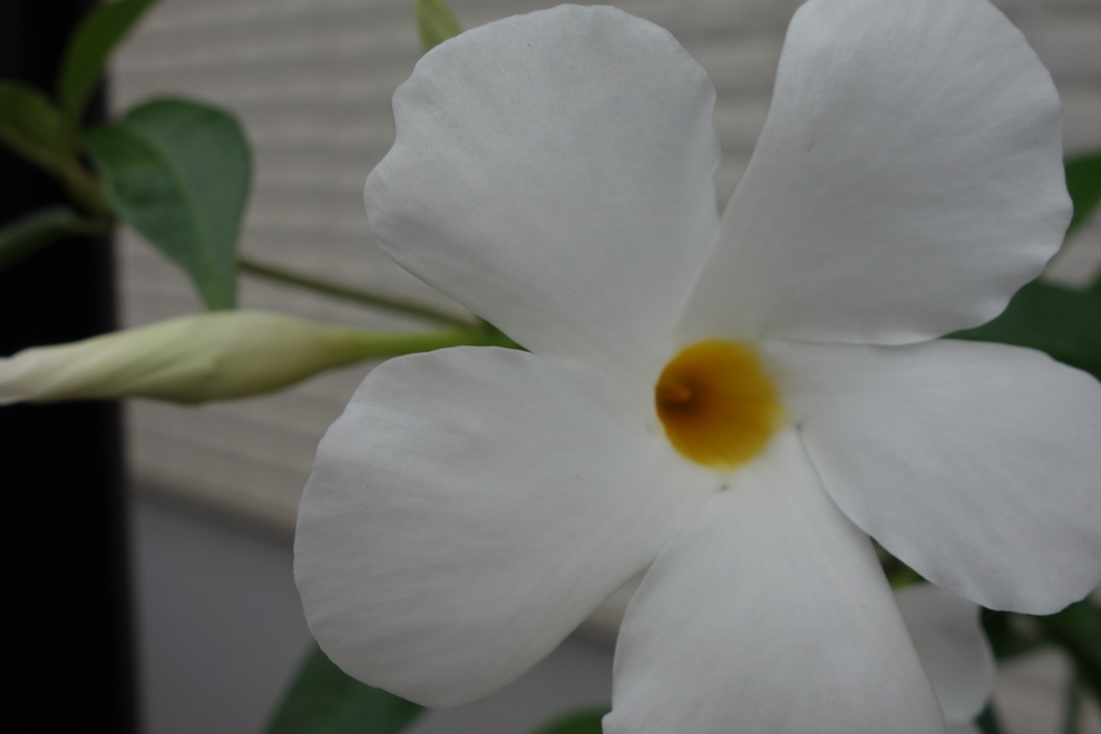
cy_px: 356
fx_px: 1040
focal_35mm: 34
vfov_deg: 38.9
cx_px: 623
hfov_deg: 55.6
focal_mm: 10.4
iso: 125
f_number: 4.5
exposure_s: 1/100
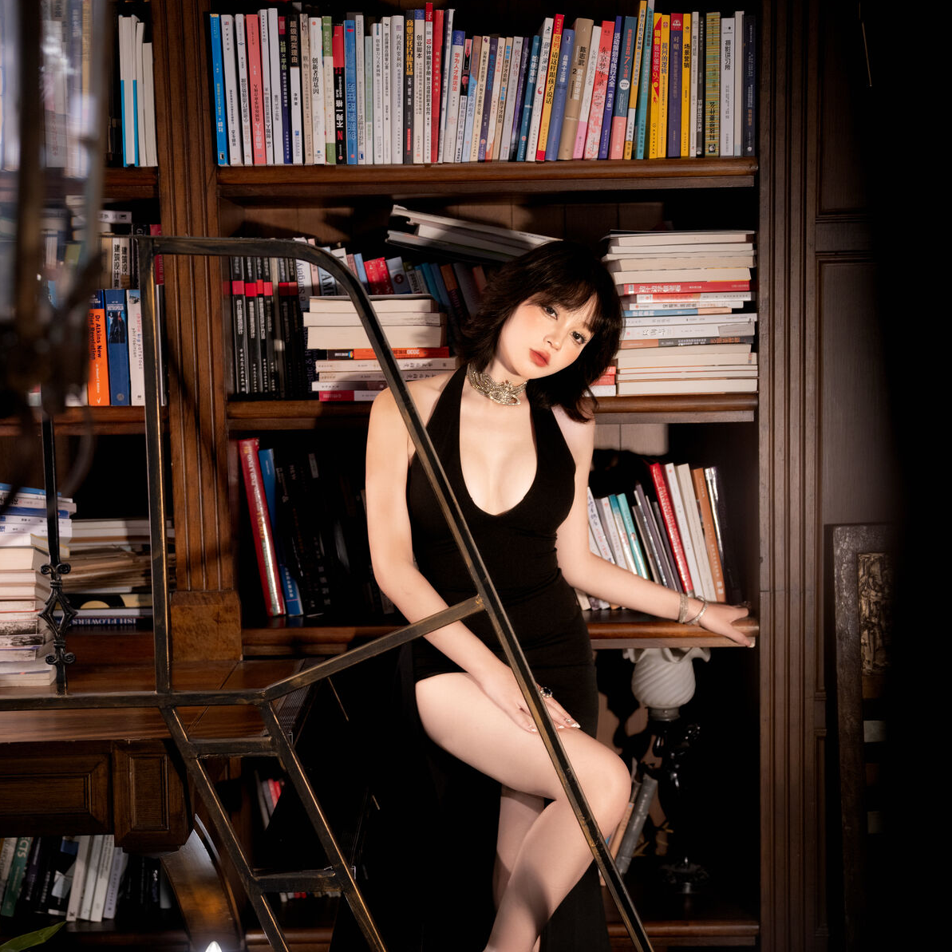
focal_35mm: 59
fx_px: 1836
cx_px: 477
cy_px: 559
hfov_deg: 29.1
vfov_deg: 29.0
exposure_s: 1/500
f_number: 2.5
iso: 800
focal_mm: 46
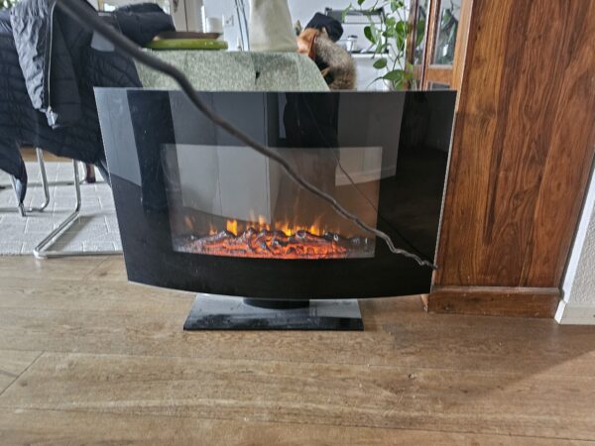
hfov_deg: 73.9
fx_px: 395
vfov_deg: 58.9
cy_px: 223
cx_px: 298
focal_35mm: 23
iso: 800
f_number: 1.7
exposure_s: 1/25
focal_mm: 6.3
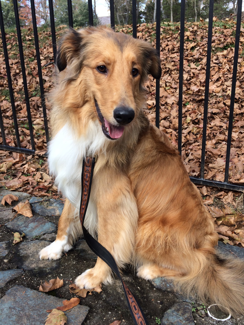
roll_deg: +3.3
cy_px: 162
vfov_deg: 61.7
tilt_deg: -20.6
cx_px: 122
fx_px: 273
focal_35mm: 29
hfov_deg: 48.2
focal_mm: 4.15
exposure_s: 1/461
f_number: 2.2
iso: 32
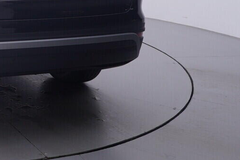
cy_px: -38
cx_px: -74
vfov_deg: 19.7
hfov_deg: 26.4
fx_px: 430
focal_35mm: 64
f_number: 5
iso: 200
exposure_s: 1/80
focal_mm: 15
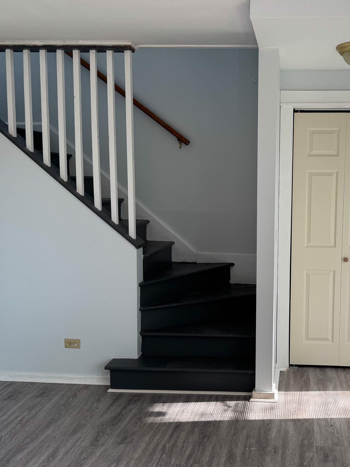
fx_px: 512
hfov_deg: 36.7
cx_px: 267
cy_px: 254
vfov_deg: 48.9
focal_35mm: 38
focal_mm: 6.76
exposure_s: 1/150
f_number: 1.8
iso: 64
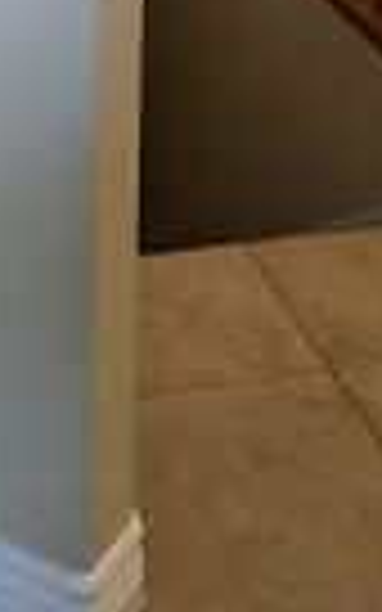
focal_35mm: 90
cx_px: -79
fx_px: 1499
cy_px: -392
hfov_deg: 14.1
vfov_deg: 19.1
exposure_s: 1/34.9
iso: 46
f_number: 1.85
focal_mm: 6.81
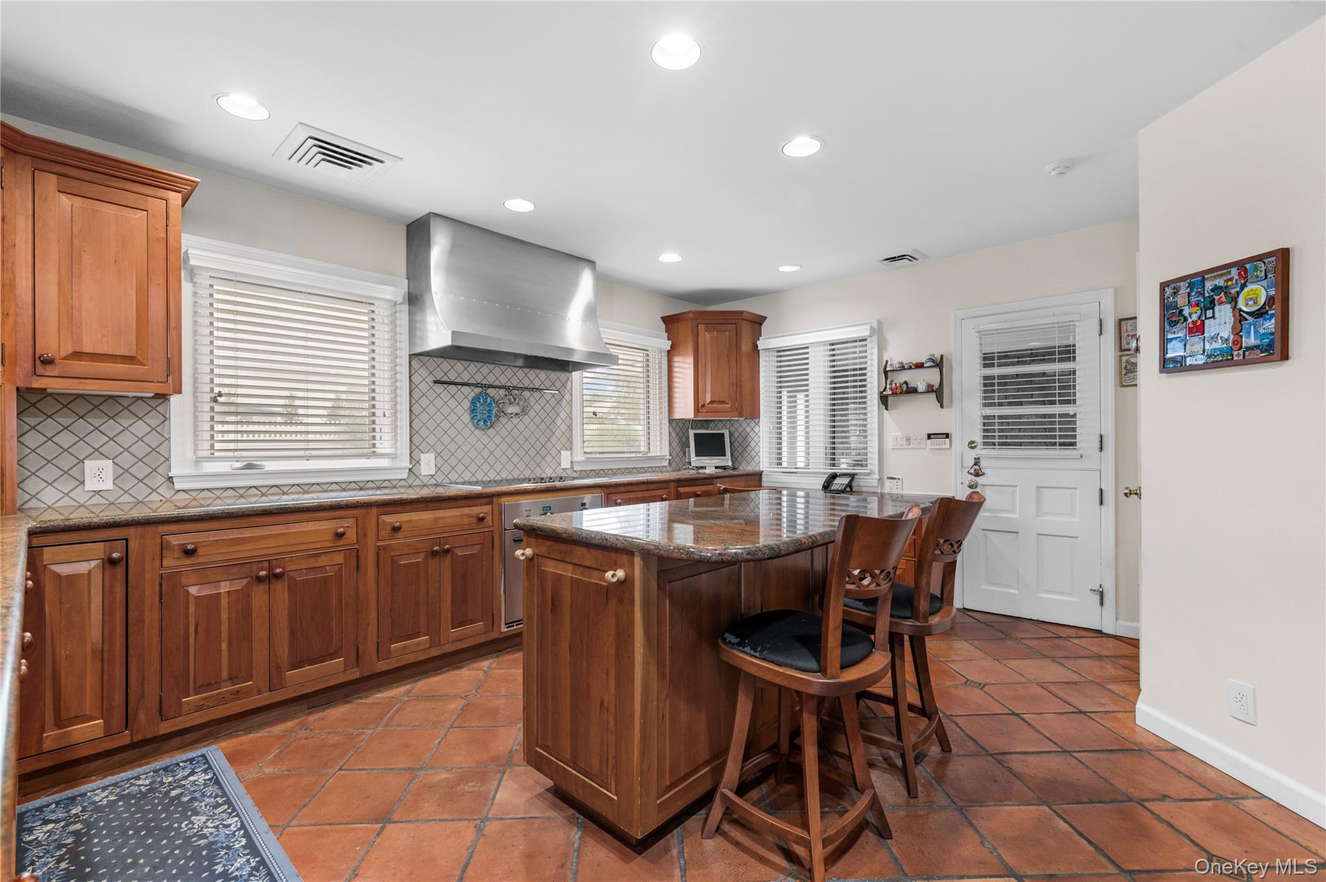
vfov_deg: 77.2
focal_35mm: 15
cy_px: 441
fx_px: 552
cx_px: 663
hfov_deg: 100.4
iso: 500
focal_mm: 15
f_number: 8
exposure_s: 1/5
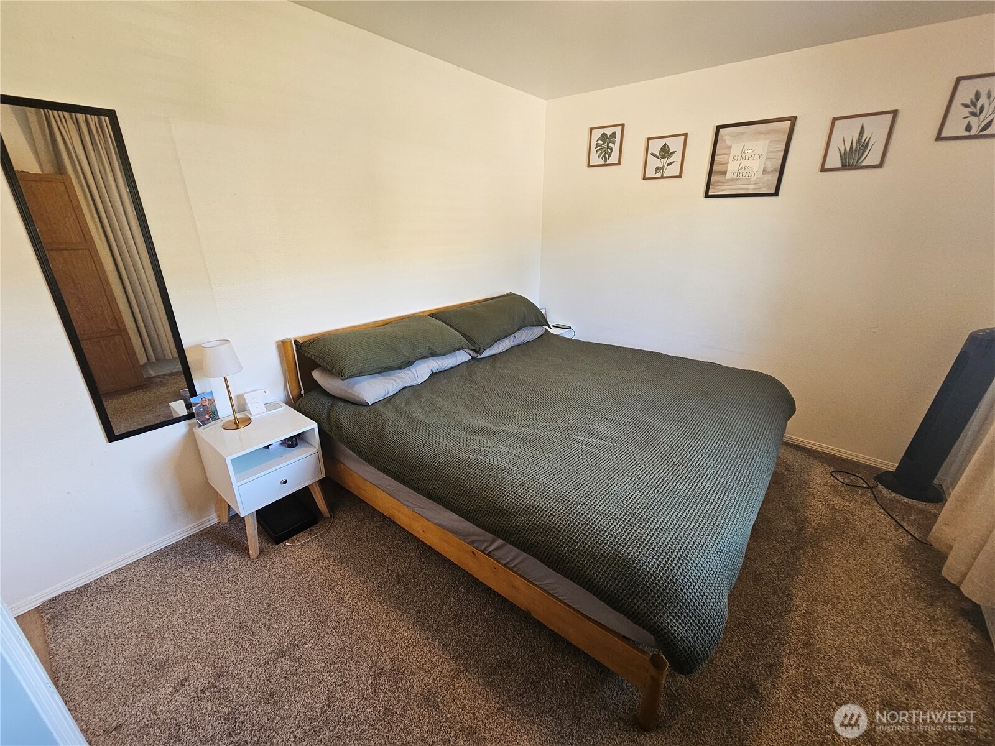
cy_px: 373
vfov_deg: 89.9
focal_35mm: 13
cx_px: 498
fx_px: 374
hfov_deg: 106.2
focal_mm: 2.2
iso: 250
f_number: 2.2
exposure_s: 1/60
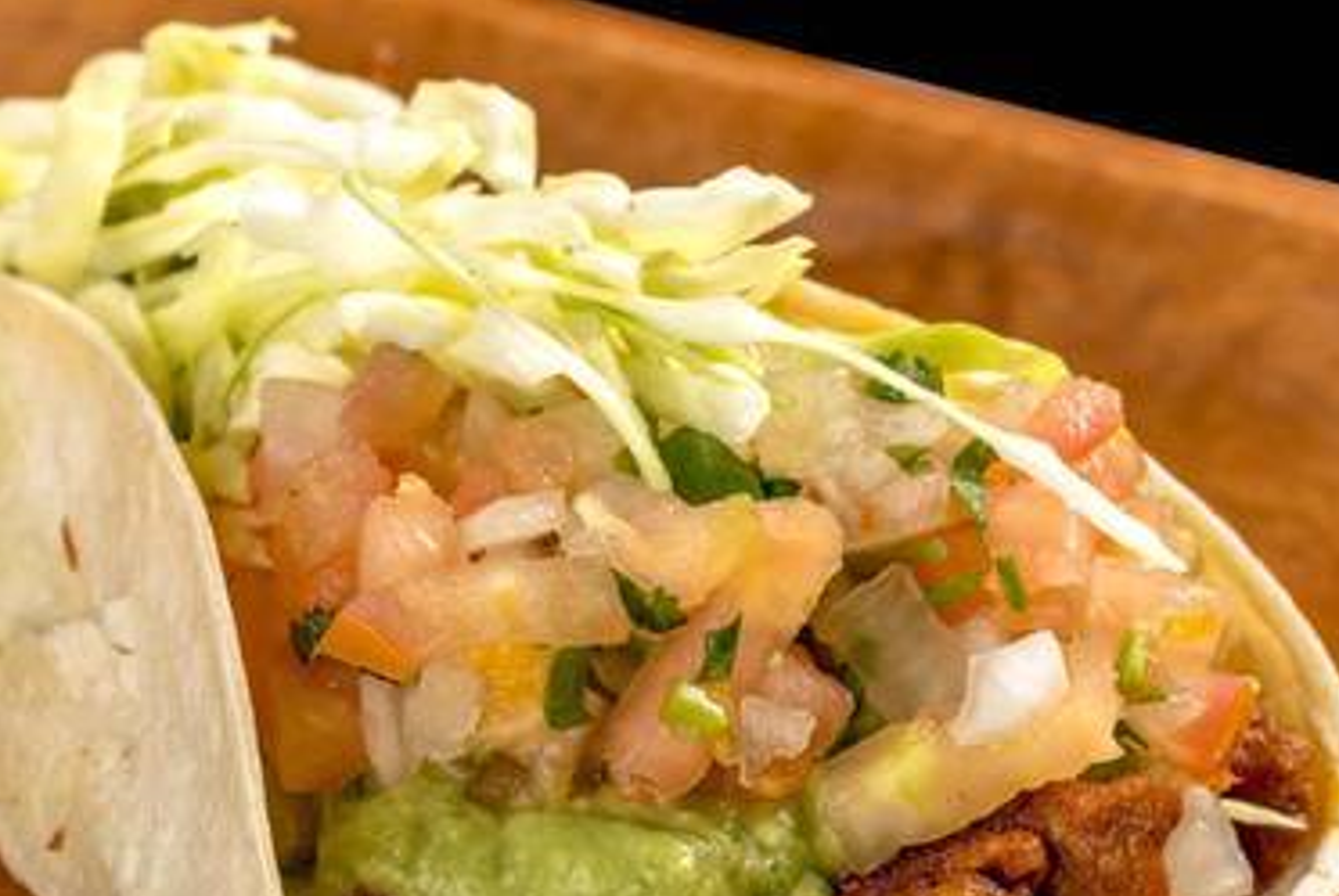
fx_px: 13182
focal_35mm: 354
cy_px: 730
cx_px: 491
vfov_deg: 3.9
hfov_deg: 5.8
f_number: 8
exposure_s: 1/160
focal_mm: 200
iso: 100
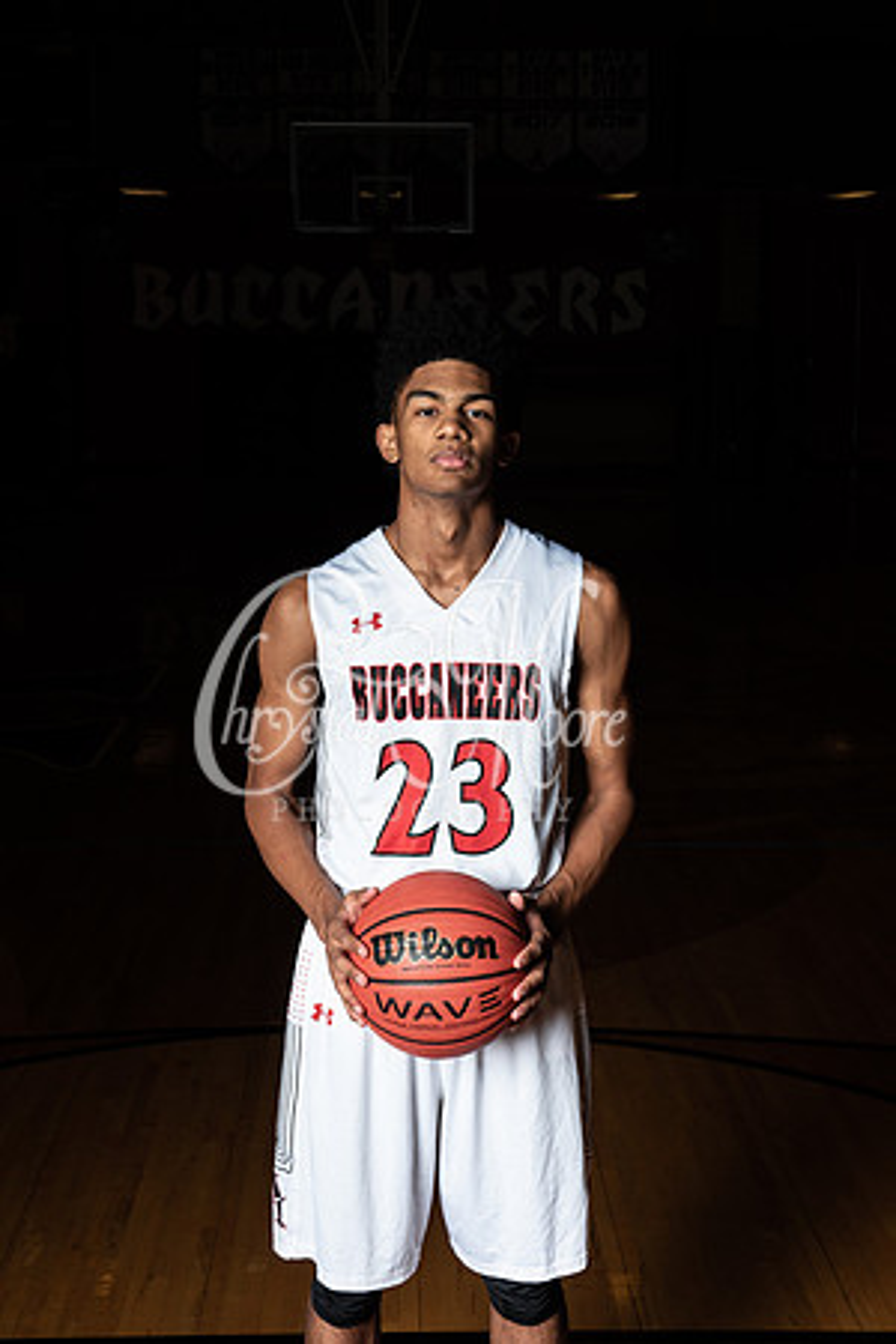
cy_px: 672
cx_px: 448
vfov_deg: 34.5
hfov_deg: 23.4
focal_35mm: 58
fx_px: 2165
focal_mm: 58
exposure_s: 1/200
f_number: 14
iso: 320
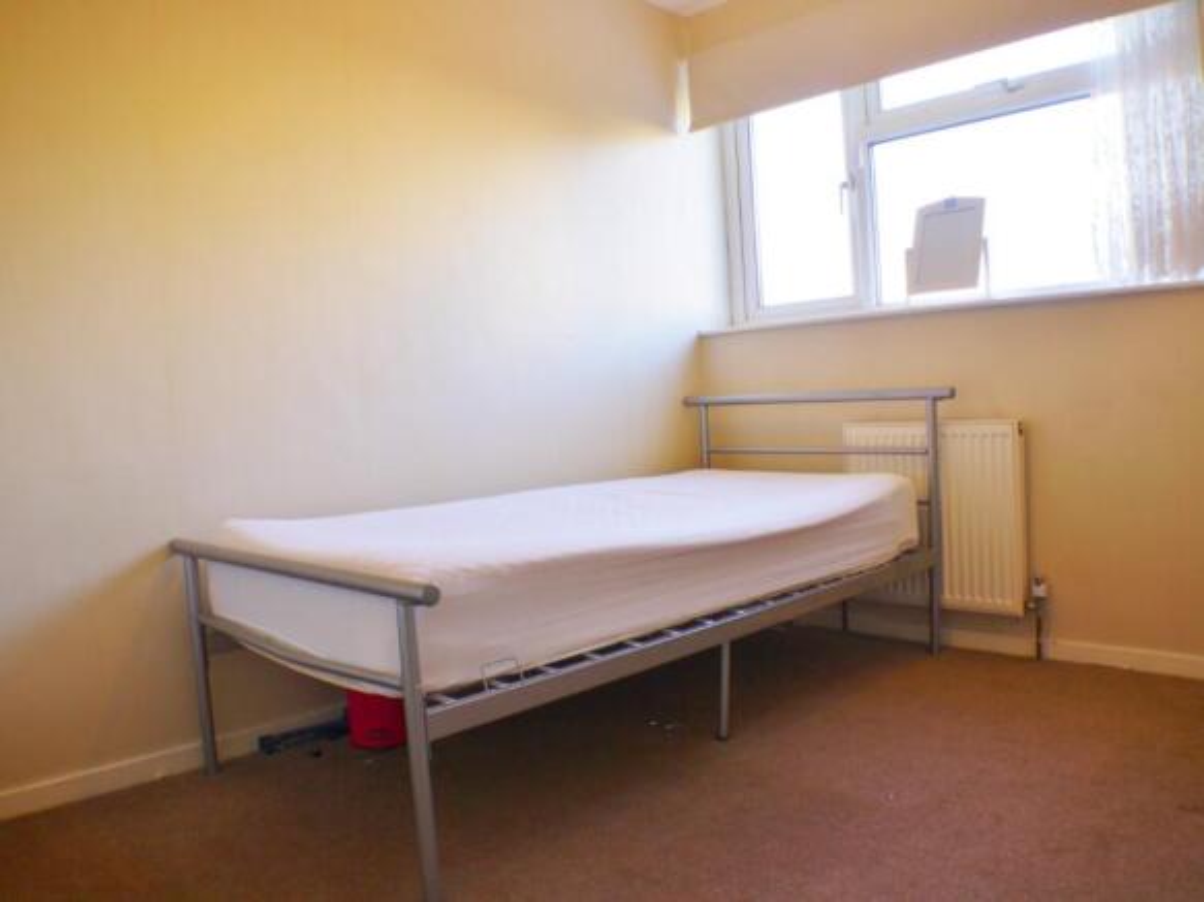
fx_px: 1182
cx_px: 602
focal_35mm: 34
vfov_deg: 41.8
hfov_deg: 54.0
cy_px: 451
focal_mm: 17
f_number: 3.8
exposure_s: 1/40
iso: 100
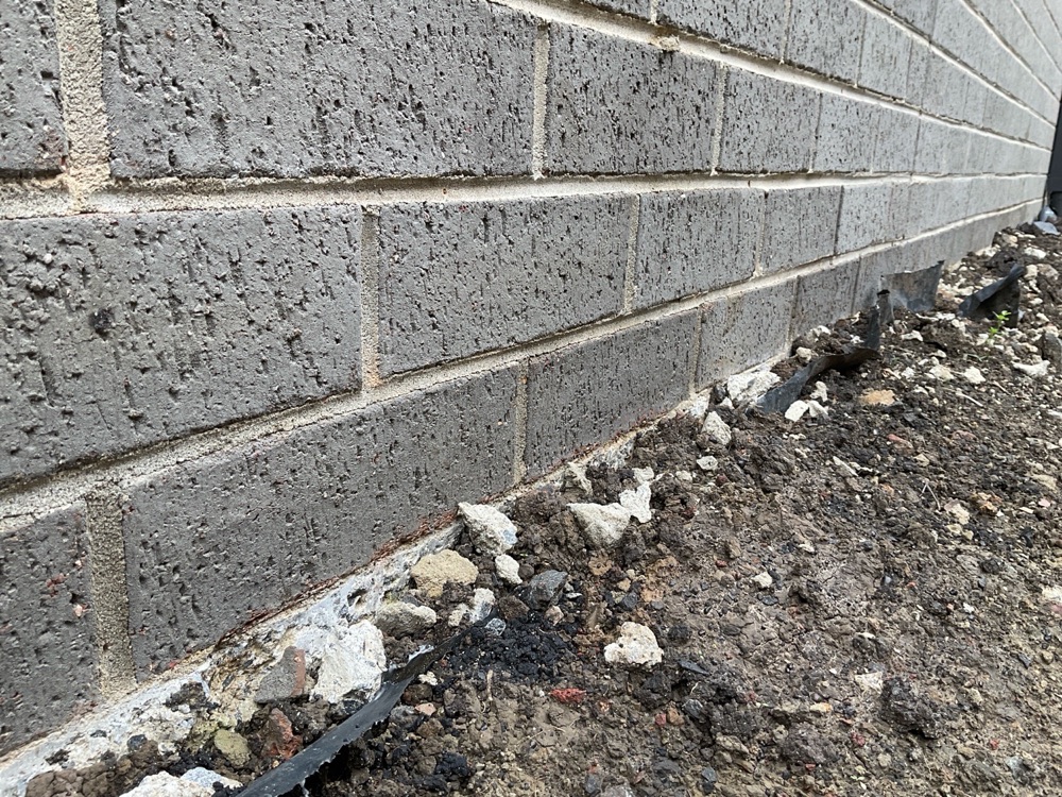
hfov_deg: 61.7
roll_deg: -1.4
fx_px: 890
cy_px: 398
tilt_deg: -17.0
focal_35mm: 29
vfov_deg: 48.2
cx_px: 531
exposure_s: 1/120
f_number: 1.8
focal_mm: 3
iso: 40
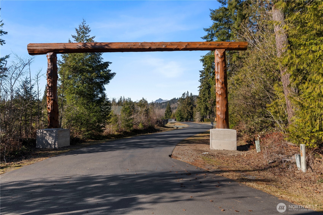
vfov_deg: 46.3
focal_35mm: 28
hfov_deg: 65.5
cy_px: 108
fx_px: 251
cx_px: 162
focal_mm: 28
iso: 200
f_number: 8
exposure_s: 1/200
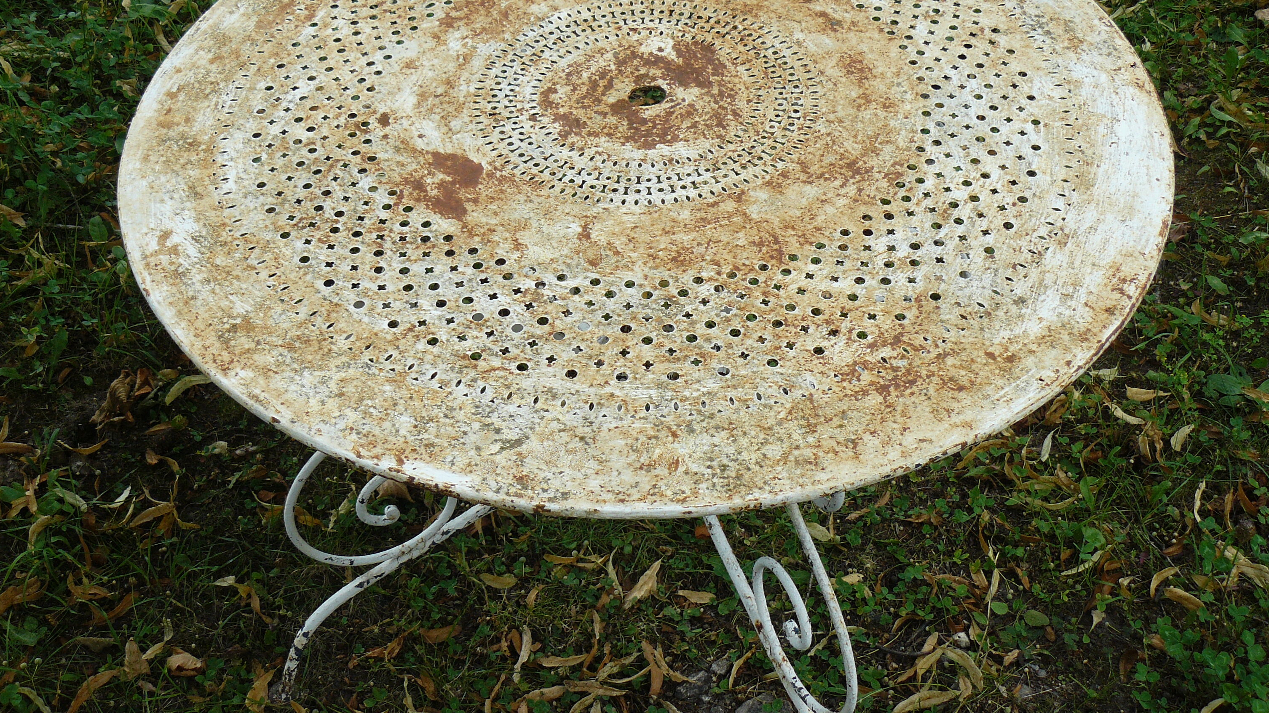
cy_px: 241
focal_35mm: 40
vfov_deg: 29.5
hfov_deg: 50.5
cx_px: 644
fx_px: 1346
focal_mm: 6
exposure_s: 1/160
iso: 100
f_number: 4
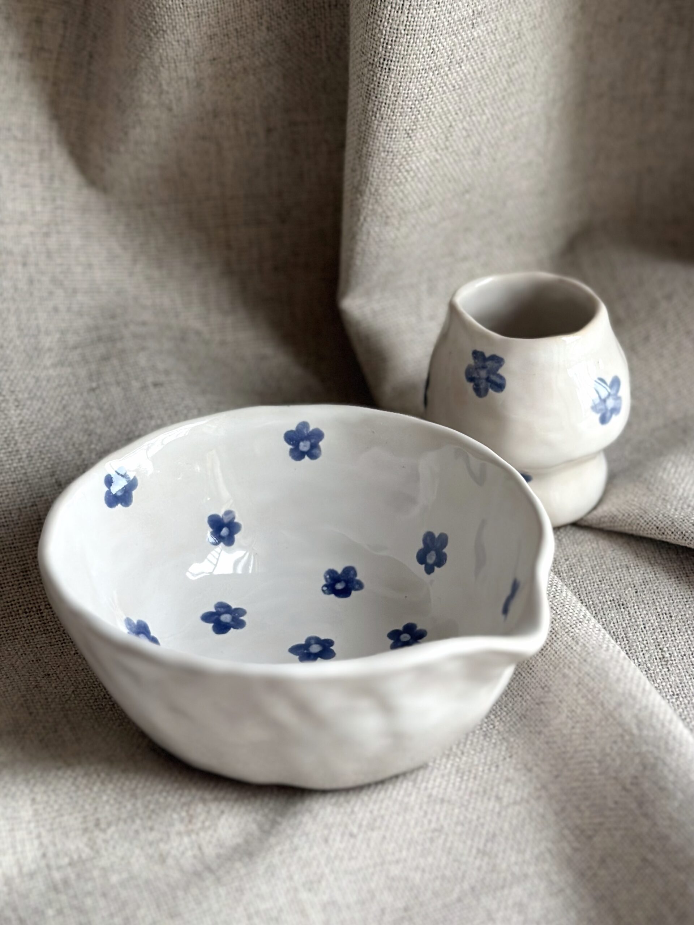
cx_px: 347
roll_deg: -0.6
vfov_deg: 39.7
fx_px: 1283
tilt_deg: -39.0
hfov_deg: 30.3
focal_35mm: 48
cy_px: 462
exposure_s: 1/121
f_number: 1.78
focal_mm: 6.86
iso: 100
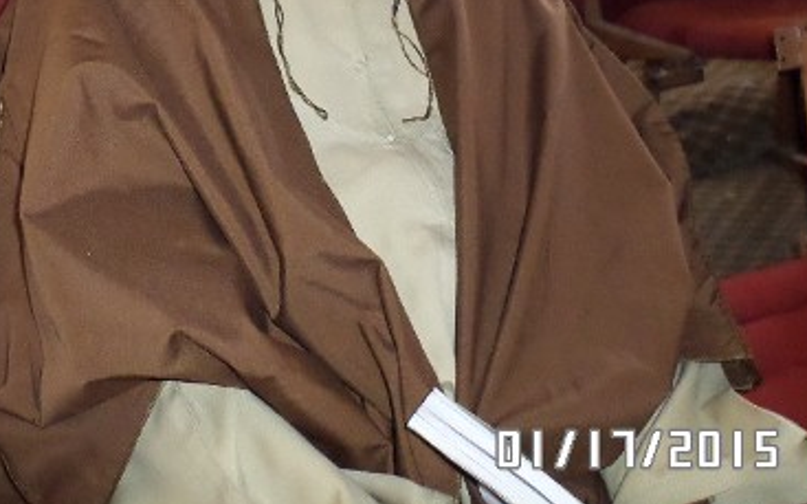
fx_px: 1143
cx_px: 408
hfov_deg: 38.9
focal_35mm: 52
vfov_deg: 23.6
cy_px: -22
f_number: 2.6
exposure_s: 1/15
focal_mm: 4.9
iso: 400
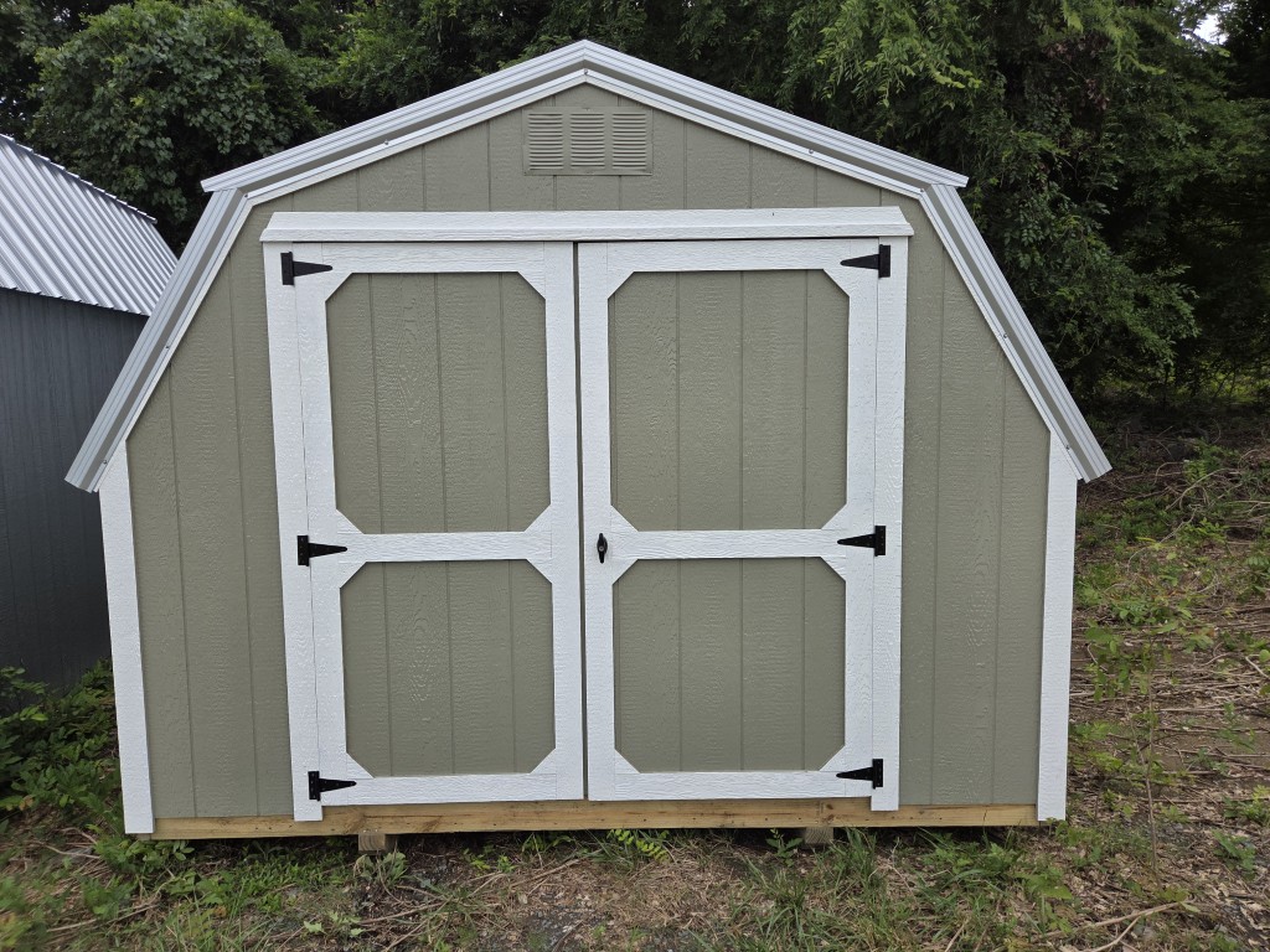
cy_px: 476
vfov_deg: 58.9
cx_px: 635
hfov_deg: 73.9
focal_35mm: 23
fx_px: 844
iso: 80
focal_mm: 5.4
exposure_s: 1/2259
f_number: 1.8
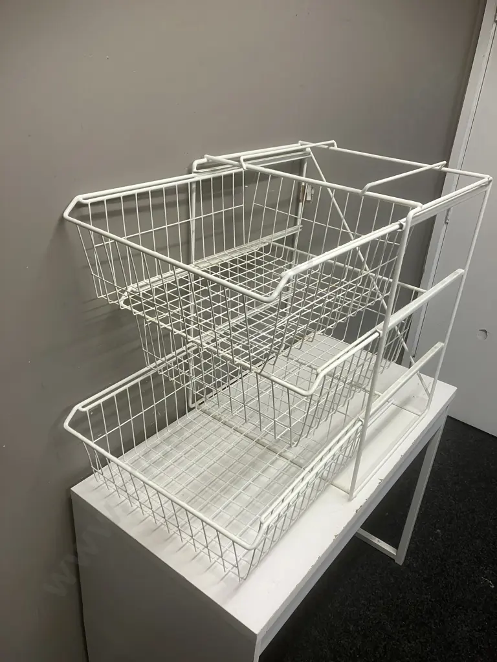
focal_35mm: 28
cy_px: 331
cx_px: 248
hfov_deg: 49.7
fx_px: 536
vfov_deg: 63.4
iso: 50
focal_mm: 3.99
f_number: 1.8
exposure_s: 1/50
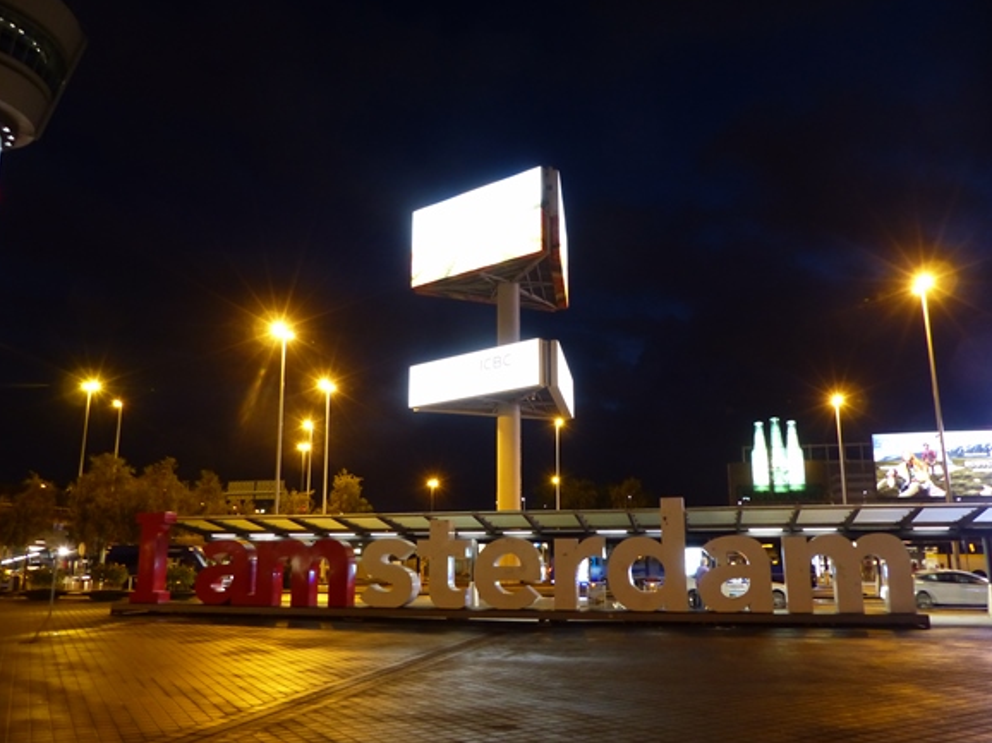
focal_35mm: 27
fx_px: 773
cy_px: 381
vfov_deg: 51.3
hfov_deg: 65.3
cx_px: 499
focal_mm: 4.5
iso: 400
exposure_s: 1/8
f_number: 2.8
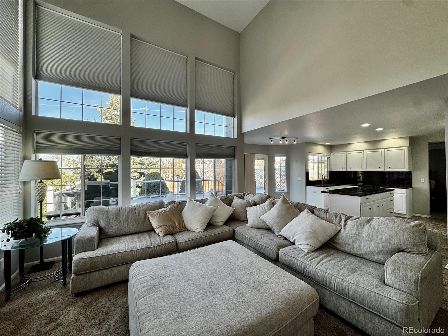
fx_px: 181
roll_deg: -0.3
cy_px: 168
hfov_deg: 102.1
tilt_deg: +0.7
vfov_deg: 85.7
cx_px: 224
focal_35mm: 14
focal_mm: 2.22
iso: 40
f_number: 2.2
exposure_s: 1/150
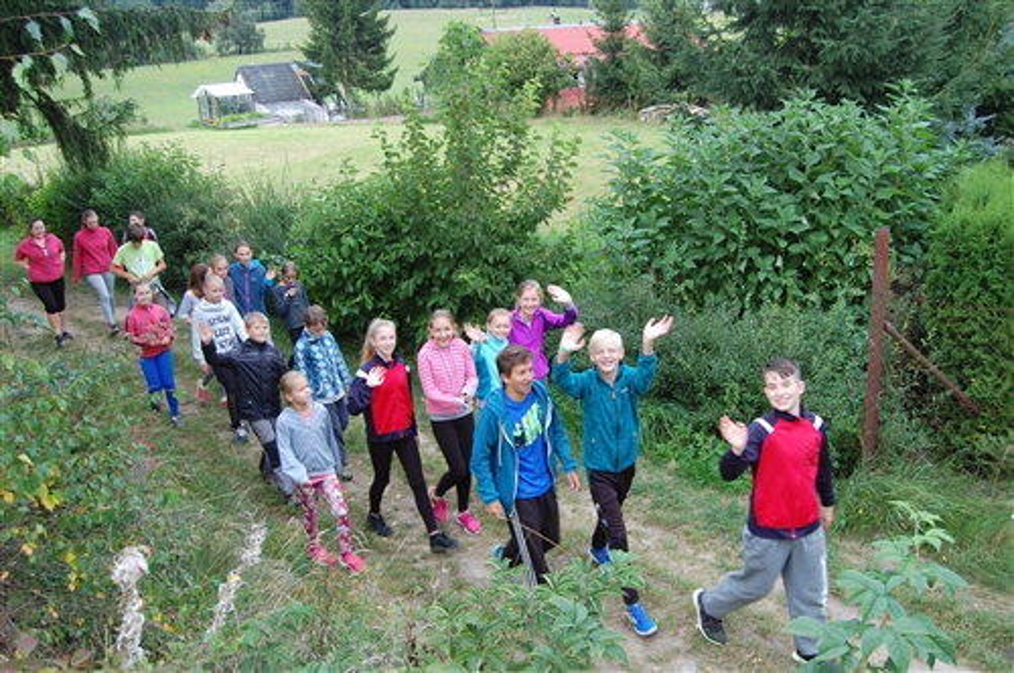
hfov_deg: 62.0
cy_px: 336
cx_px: 507
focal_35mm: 30
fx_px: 844
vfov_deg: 43.5
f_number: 5.6
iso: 400
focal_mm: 20
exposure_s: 1/125
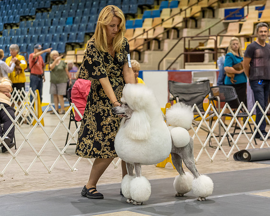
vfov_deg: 15.2
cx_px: 135
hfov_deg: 18.9
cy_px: 108
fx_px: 810
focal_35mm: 101
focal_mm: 90
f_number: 4
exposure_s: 1/250
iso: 3200
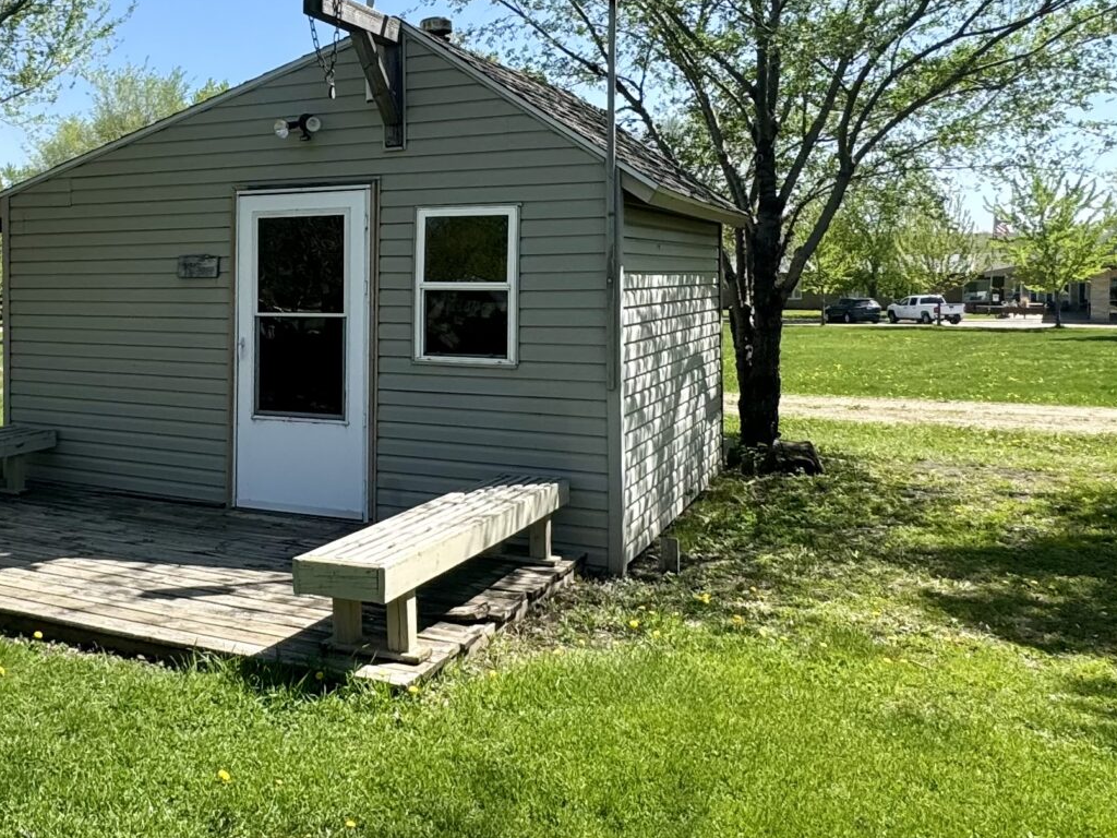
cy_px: 289
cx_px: 240
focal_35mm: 35
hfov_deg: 49.8
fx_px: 1129
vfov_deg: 40.3
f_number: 2.2
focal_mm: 2.22
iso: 50
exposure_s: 1/1217
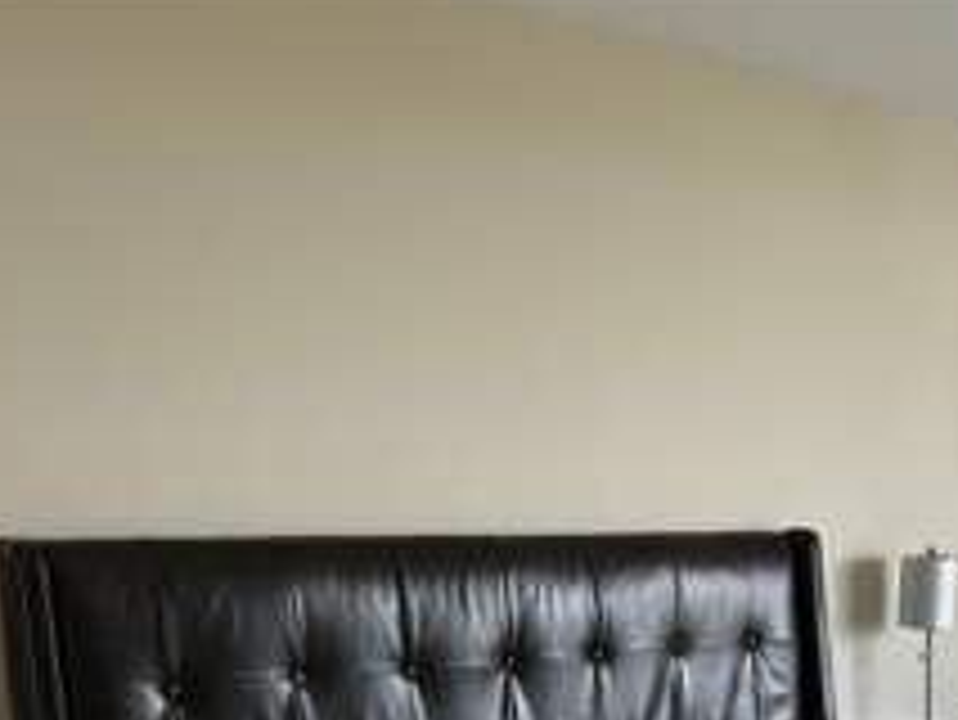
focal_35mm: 54
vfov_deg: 25.2
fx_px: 1495
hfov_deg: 33.4
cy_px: 783
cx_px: 882
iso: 80
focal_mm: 6.76
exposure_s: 1/120
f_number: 1.78
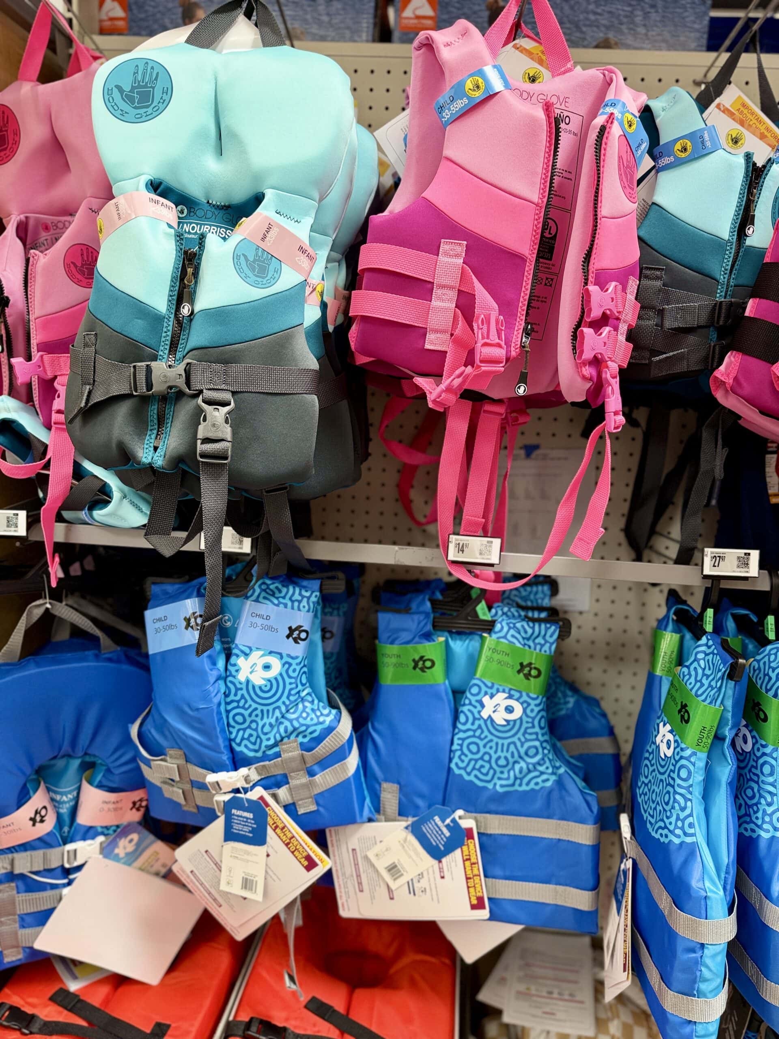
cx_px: 390
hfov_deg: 56.8
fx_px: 720
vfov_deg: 71.6
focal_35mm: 24
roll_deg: -4.1
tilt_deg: -11.4
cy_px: 520
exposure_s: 1/121
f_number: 1.78
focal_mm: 6.76
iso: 160
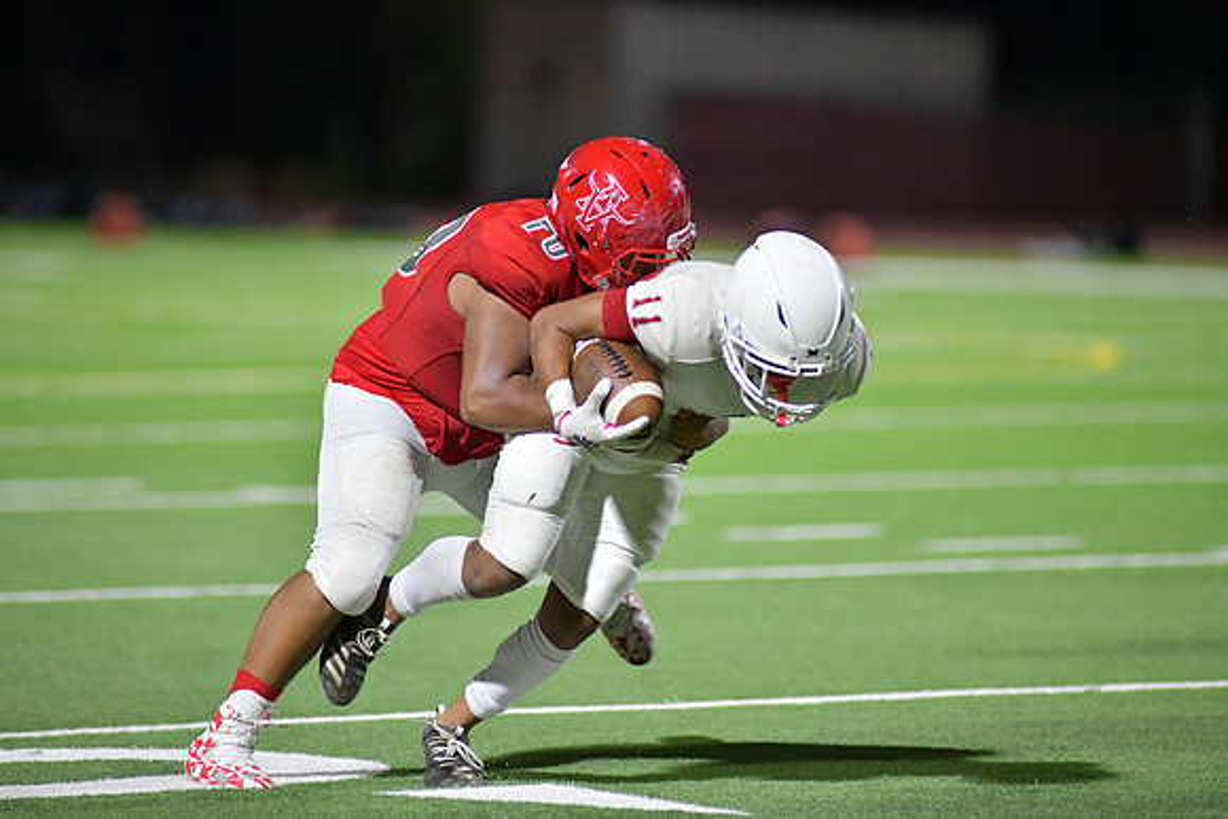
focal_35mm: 300
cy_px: 410
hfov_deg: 6.9
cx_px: 614
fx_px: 10235
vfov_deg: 4.6
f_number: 3.2
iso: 6400
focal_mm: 300
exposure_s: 1/1250
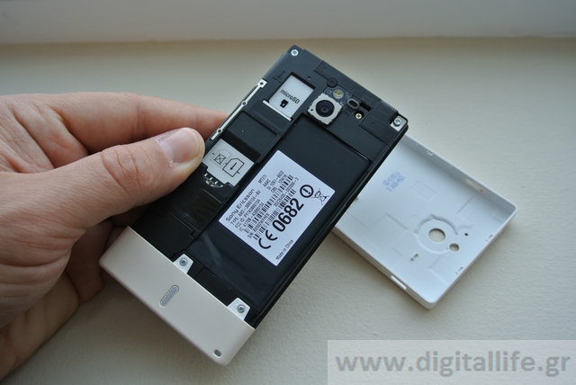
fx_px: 496
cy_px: 192
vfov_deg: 42.4
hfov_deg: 60.2
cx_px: 288
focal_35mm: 31
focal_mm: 11.8
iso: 100
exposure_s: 1/125
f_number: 3.8
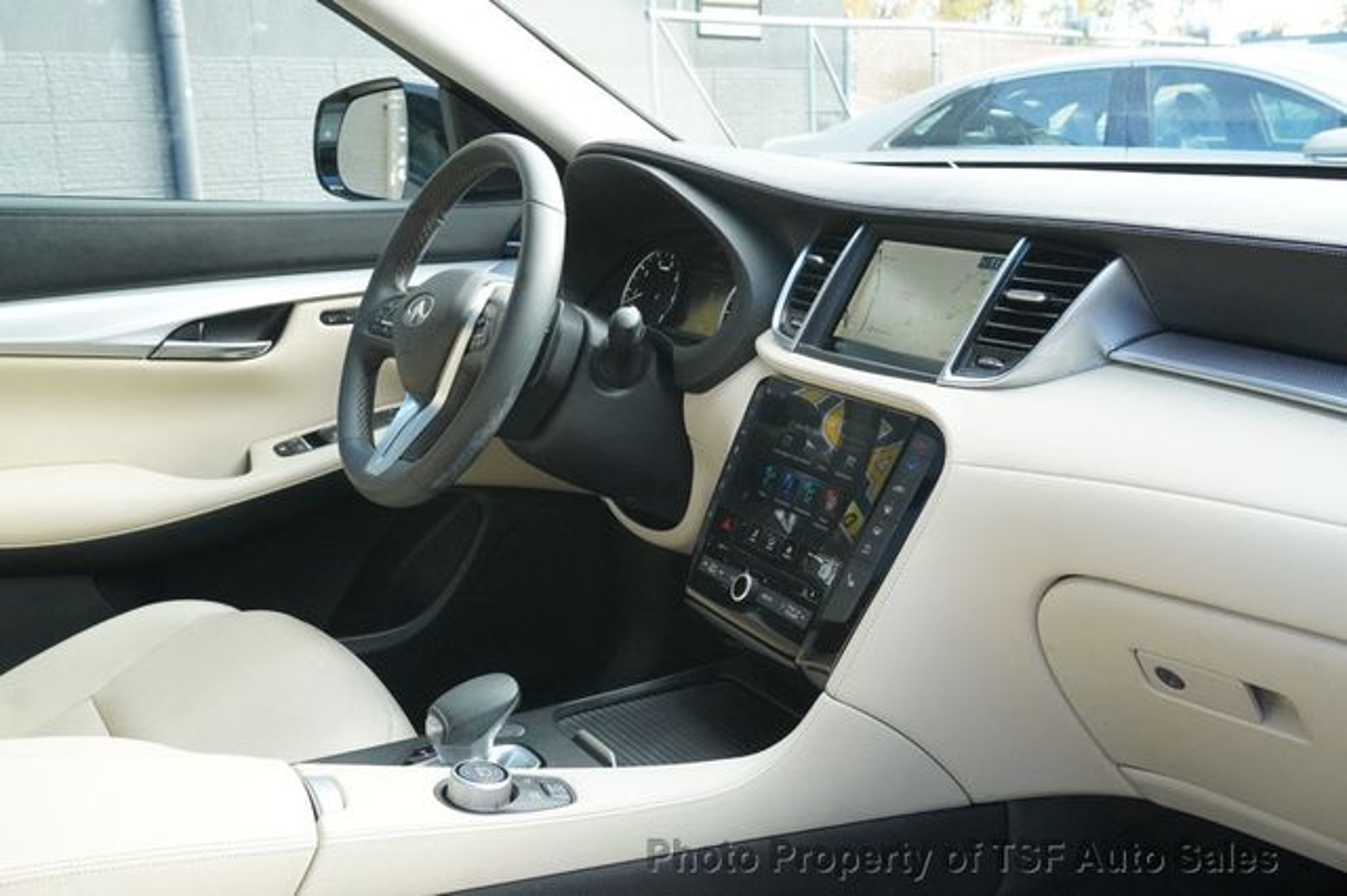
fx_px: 1402
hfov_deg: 51.3
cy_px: 448
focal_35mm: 38
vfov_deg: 35.5
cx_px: 674
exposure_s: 1/250
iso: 3200
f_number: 9
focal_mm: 25
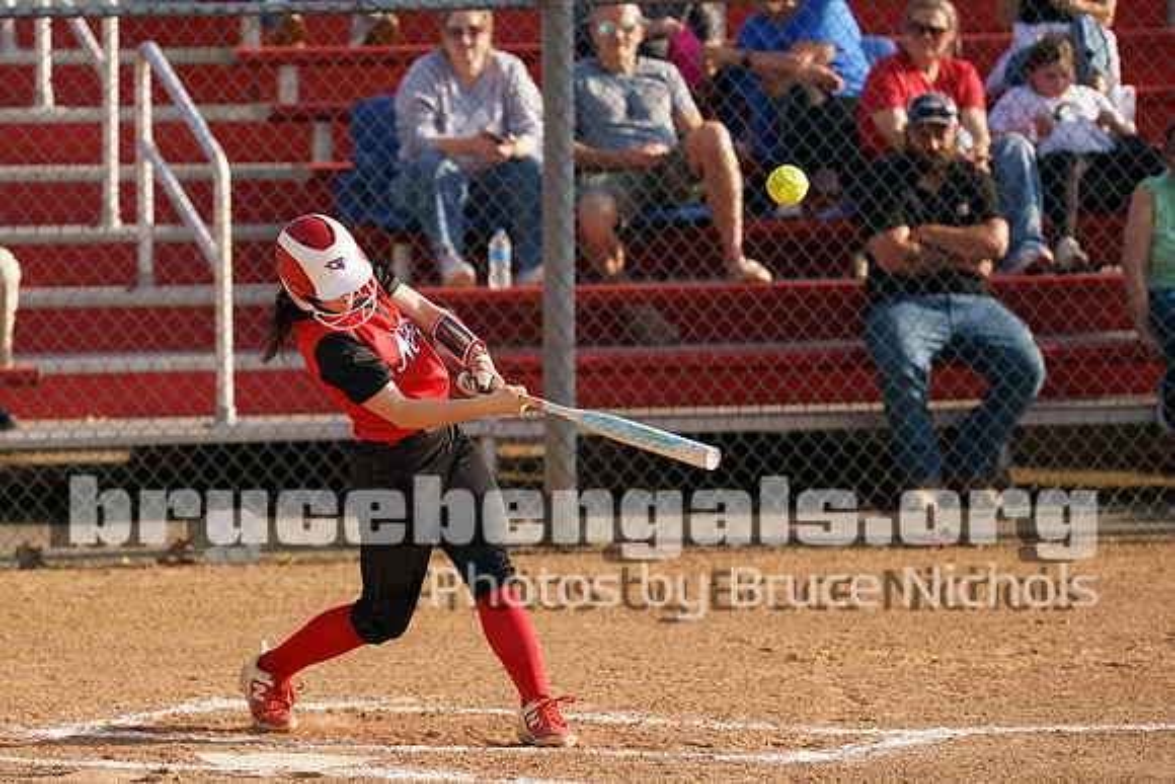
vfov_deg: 4.4
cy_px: 357
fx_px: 10269
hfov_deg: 6.5
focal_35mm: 315
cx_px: 378
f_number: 2.8
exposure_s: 1/3200
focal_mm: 200
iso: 320
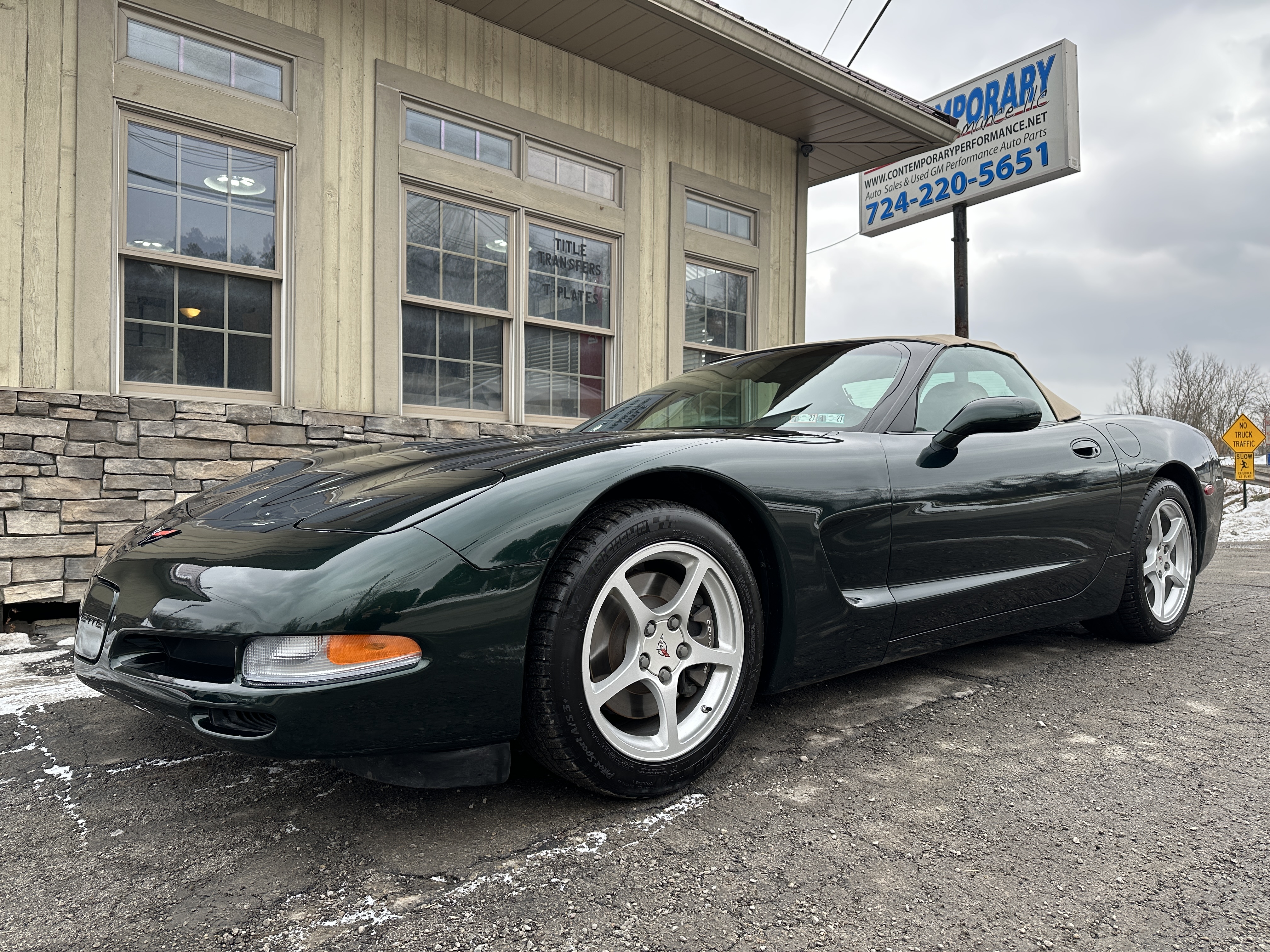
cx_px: 635
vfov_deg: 56.8
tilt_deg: -0.2
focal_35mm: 24
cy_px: 476
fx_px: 881
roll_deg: -0.6
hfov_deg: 71.6
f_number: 1.78
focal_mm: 6.86
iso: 80
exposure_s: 1/836
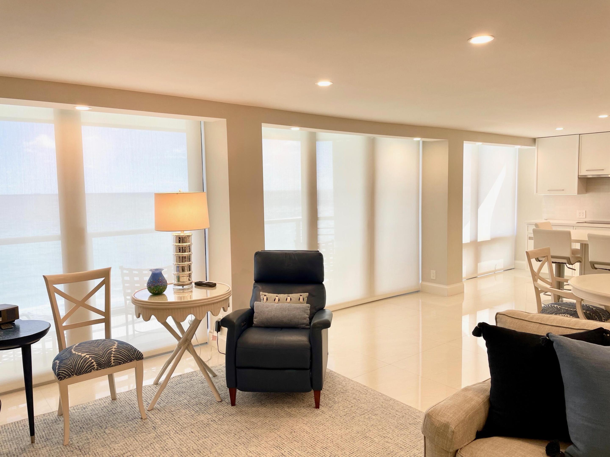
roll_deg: +0.6
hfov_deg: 67.3
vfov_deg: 53.1
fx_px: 458
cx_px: 305
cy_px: 228
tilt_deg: -4.3
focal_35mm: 26
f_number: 1.6
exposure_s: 1/125
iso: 32
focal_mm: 4.2
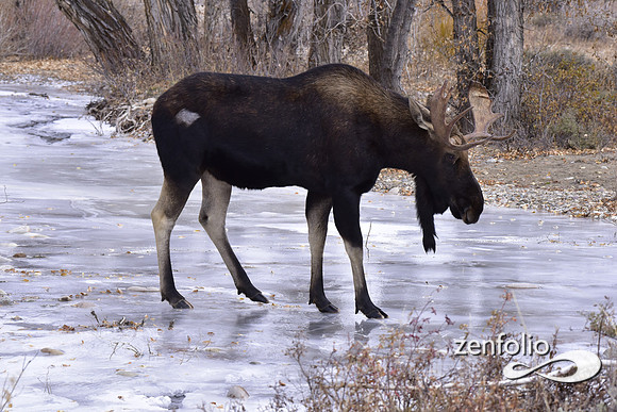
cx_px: 308
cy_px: 206
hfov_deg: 10.3
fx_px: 3428
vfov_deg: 6.9
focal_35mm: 200
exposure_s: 1/500
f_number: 10
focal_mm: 200
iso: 800
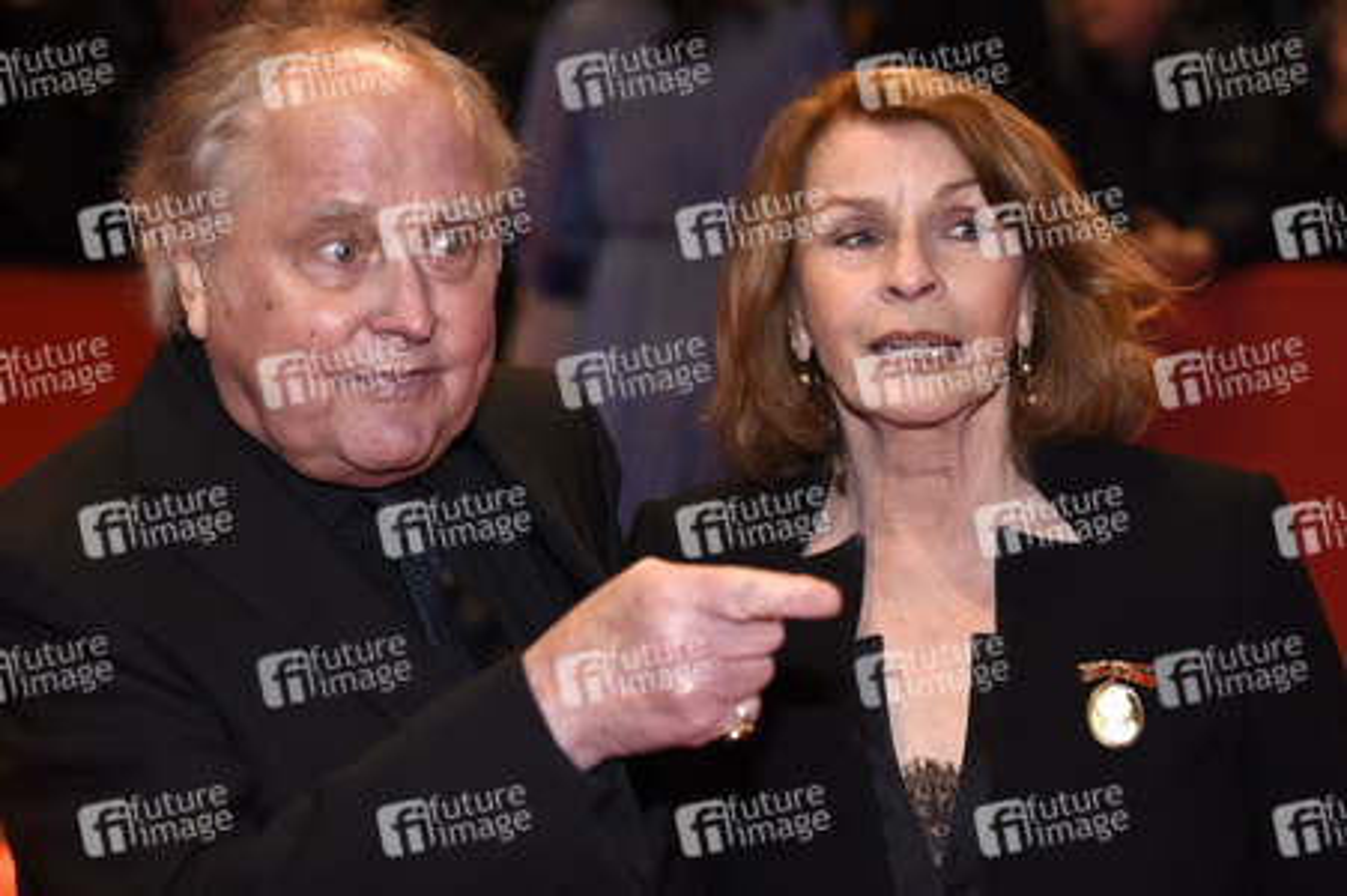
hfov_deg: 19.5
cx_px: 674
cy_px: 448
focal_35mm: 105
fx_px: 3926
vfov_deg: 13.0
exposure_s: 1/500
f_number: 3.2
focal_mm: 70
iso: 640
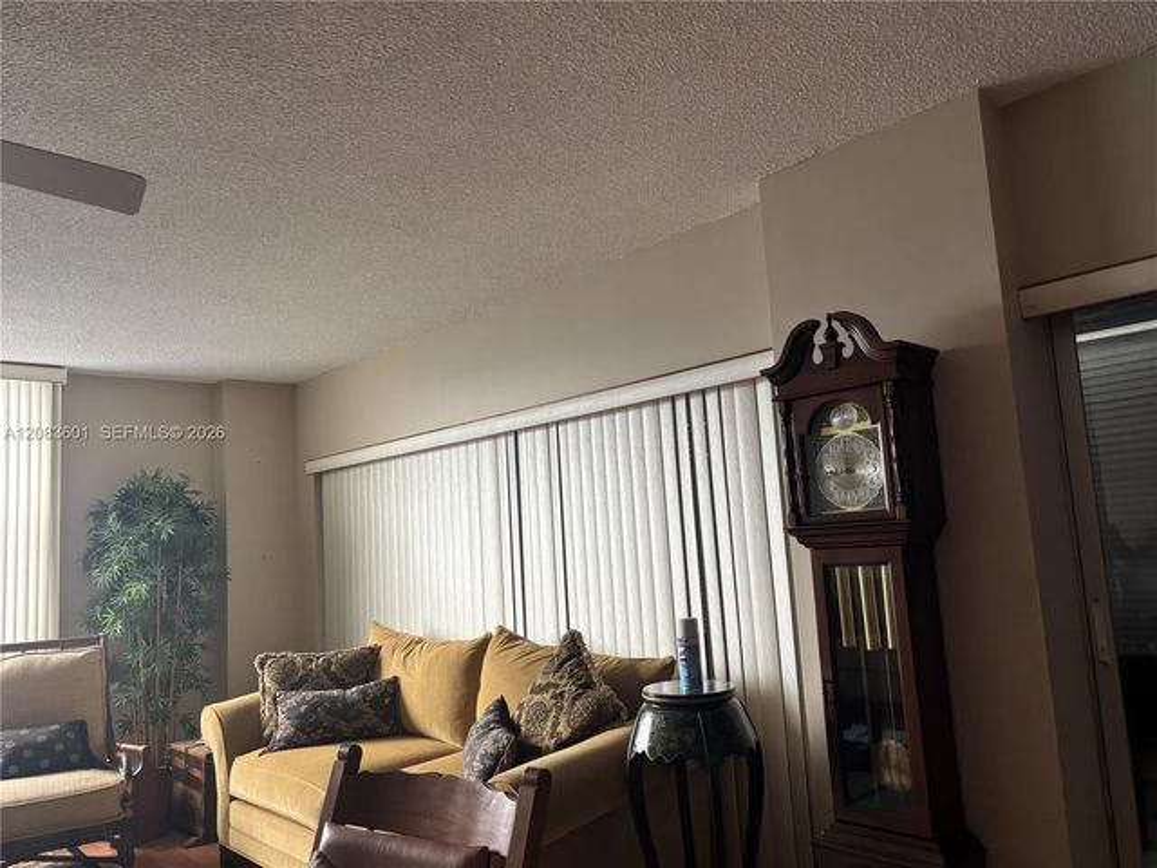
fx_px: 869
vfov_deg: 53.1
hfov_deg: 67.3
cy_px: 434
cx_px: 578
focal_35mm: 26
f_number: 1.6
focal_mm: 5.96
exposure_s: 1/60
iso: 160
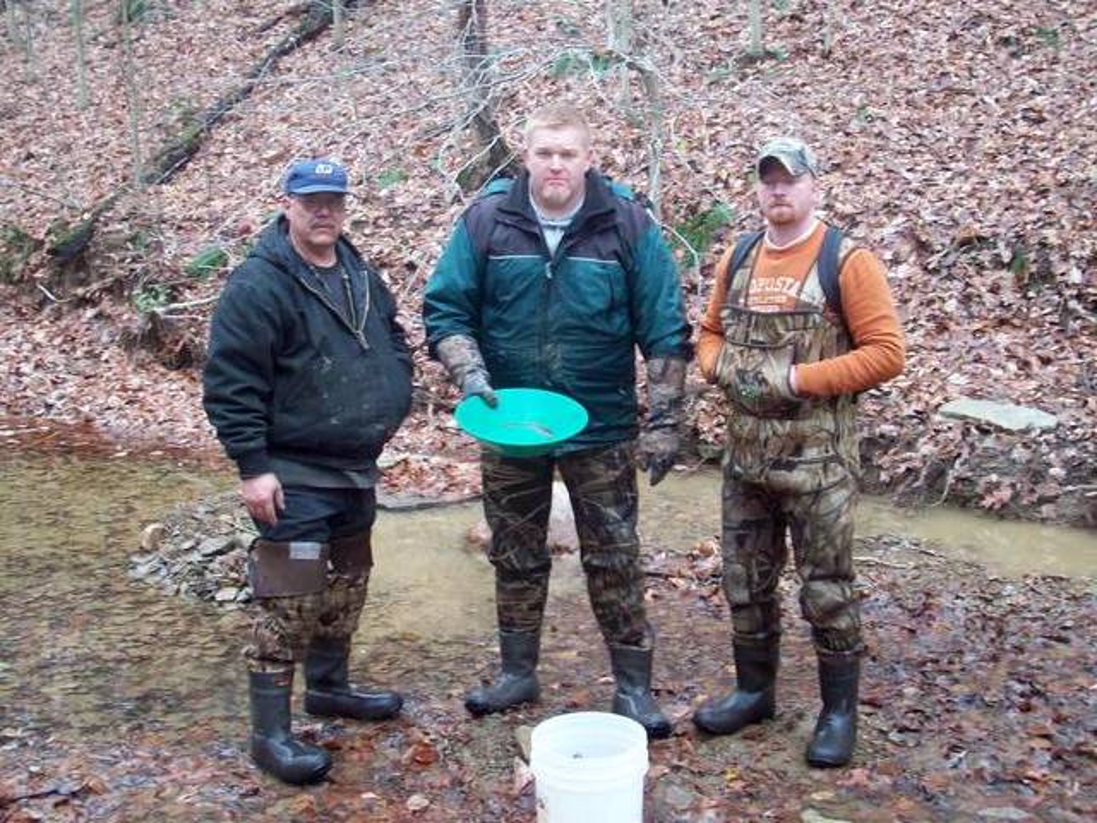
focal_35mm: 37
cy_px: 412
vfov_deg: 38.7
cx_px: 548
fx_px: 1173
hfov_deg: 50.1
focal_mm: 6.2
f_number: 2.8
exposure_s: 1/56.7
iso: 80
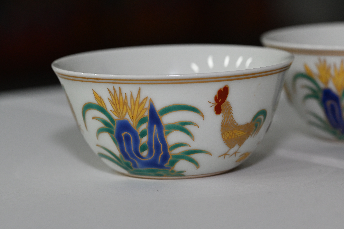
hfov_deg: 13.0
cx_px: 172
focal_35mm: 158
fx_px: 1505
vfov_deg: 8.7
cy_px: 114
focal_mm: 105
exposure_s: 1/60
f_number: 8
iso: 1250
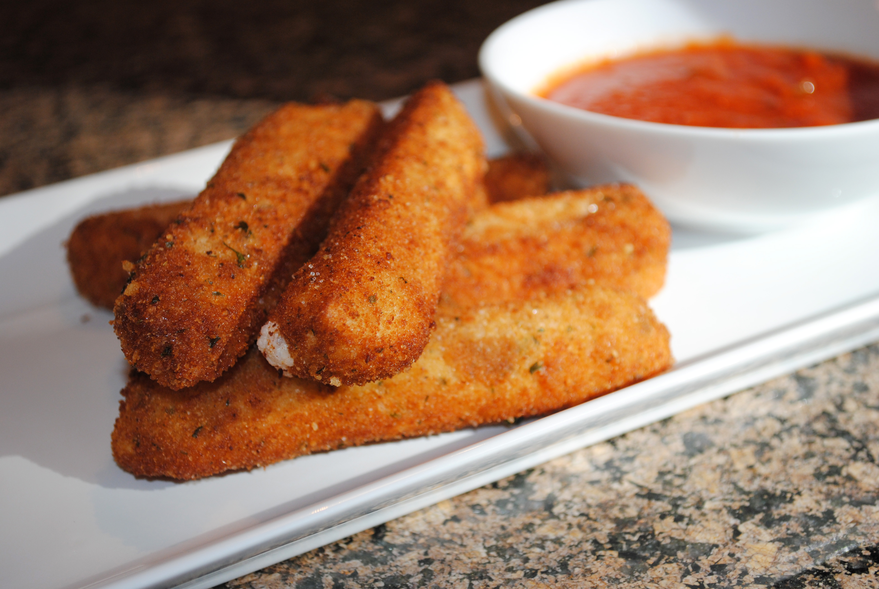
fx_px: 1613
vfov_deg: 20.7
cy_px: 294
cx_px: 440
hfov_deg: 30.5
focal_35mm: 66
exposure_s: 1/80
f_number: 5.3
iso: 200
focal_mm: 44
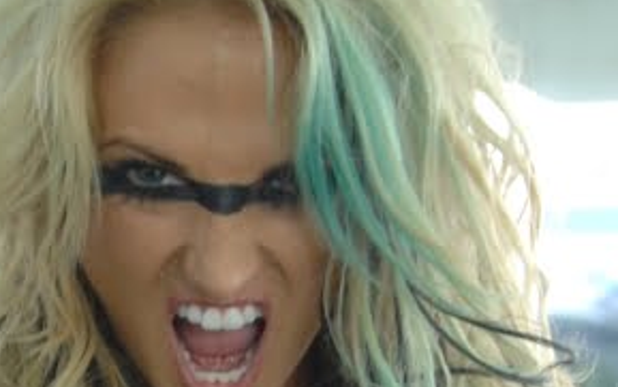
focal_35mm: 148
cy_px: 597
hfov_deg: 13.8
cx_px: -71
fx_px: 2494
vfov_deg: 8.6
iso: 640
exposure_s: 1/100
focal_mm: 28
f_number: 3.2
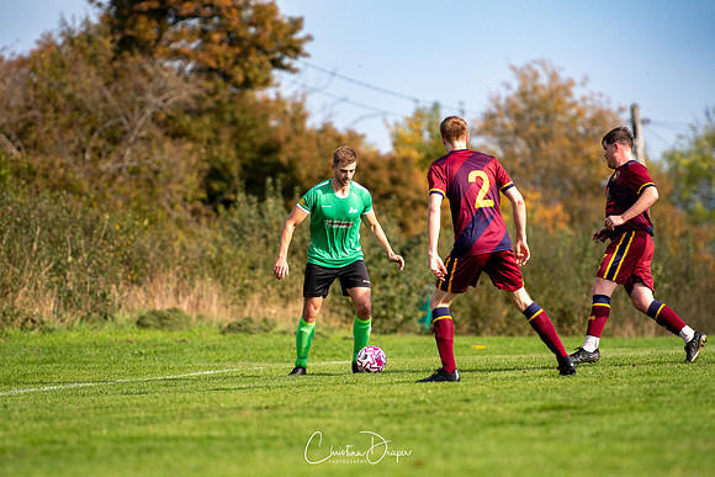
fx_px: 5959
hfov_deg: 6.9
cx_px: 358
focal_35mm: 300
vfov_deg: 4.6
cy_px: 238
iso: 320
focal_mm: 200
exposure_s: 1/4000
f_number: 2.8
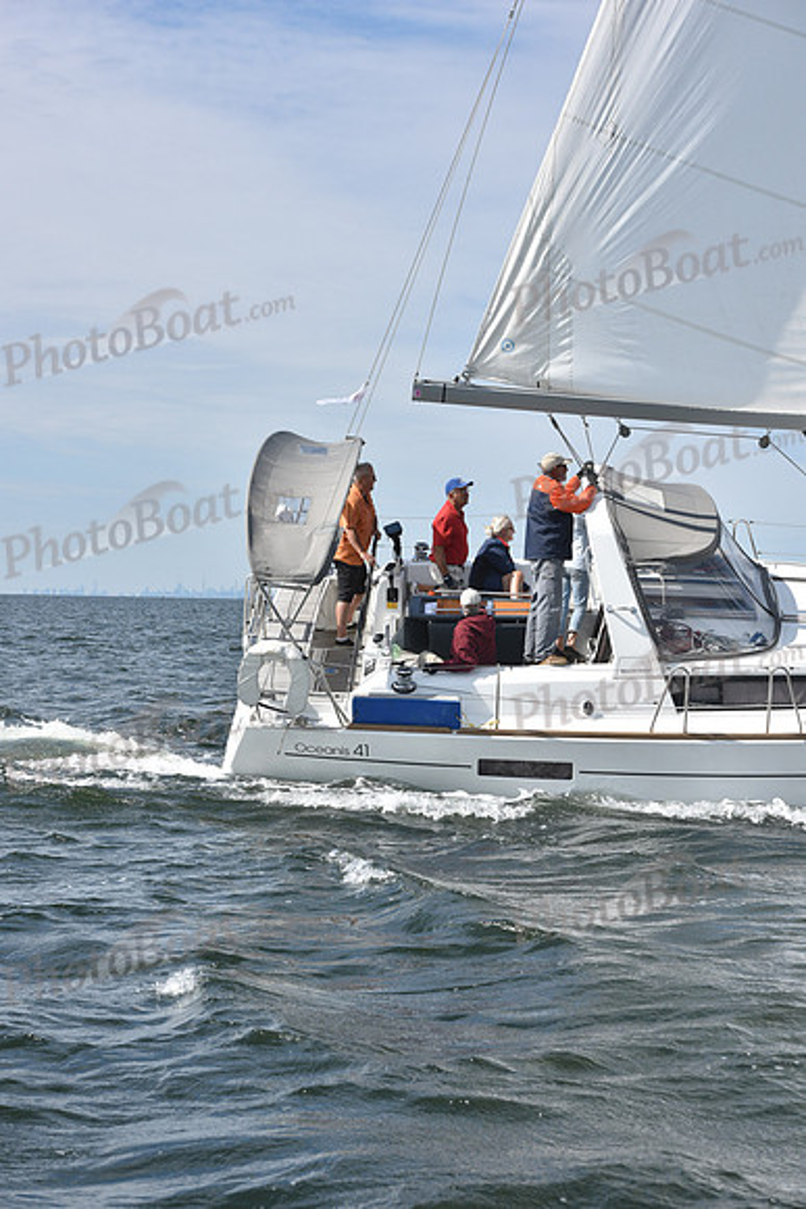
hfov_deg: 19.5
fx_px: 2349
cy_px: 604
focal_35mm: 70
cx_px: 403
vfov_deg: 28.8
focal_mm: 70
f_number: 9
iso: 320
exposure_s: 1/1000
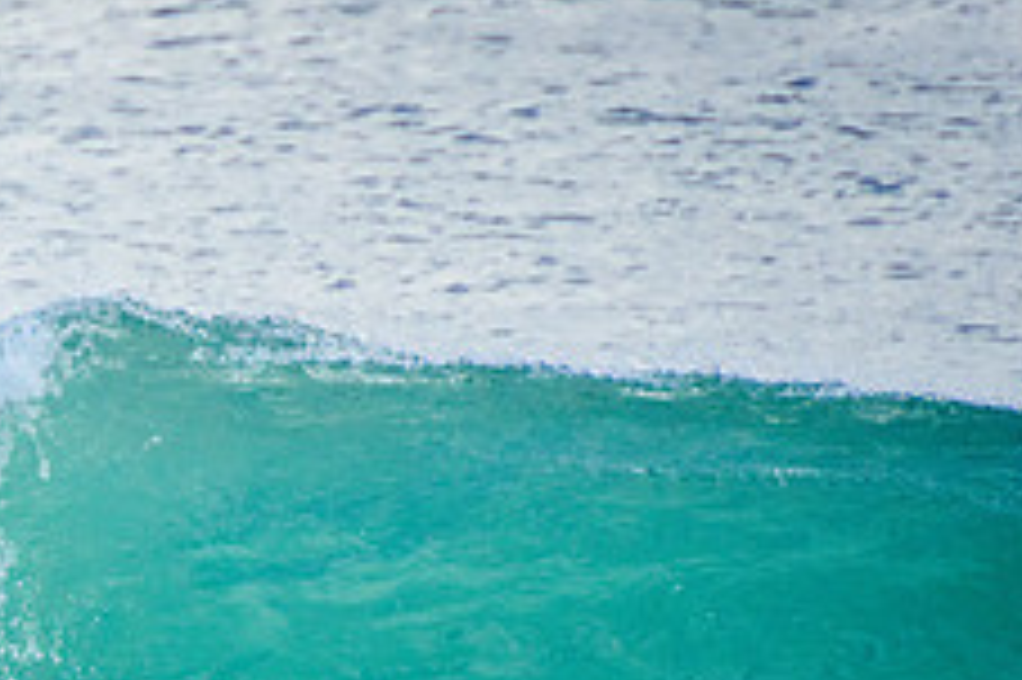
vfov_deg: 0.9
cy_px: 673
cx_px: -171
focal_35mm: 1536
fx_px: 43572
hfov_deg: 1.3
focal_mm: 400
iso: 560
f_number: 5.6
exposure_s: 1/2000
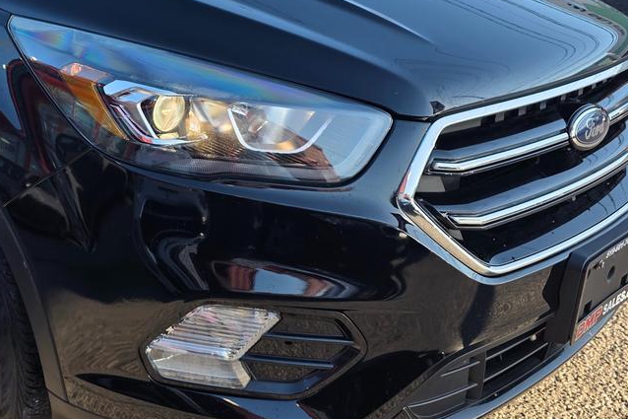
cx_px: 114
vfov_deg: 27.7
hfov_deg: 39.3
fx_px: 837
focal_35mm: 48
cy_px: 112
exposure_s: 1/746
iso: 40
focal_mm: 6.3
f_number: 1.7
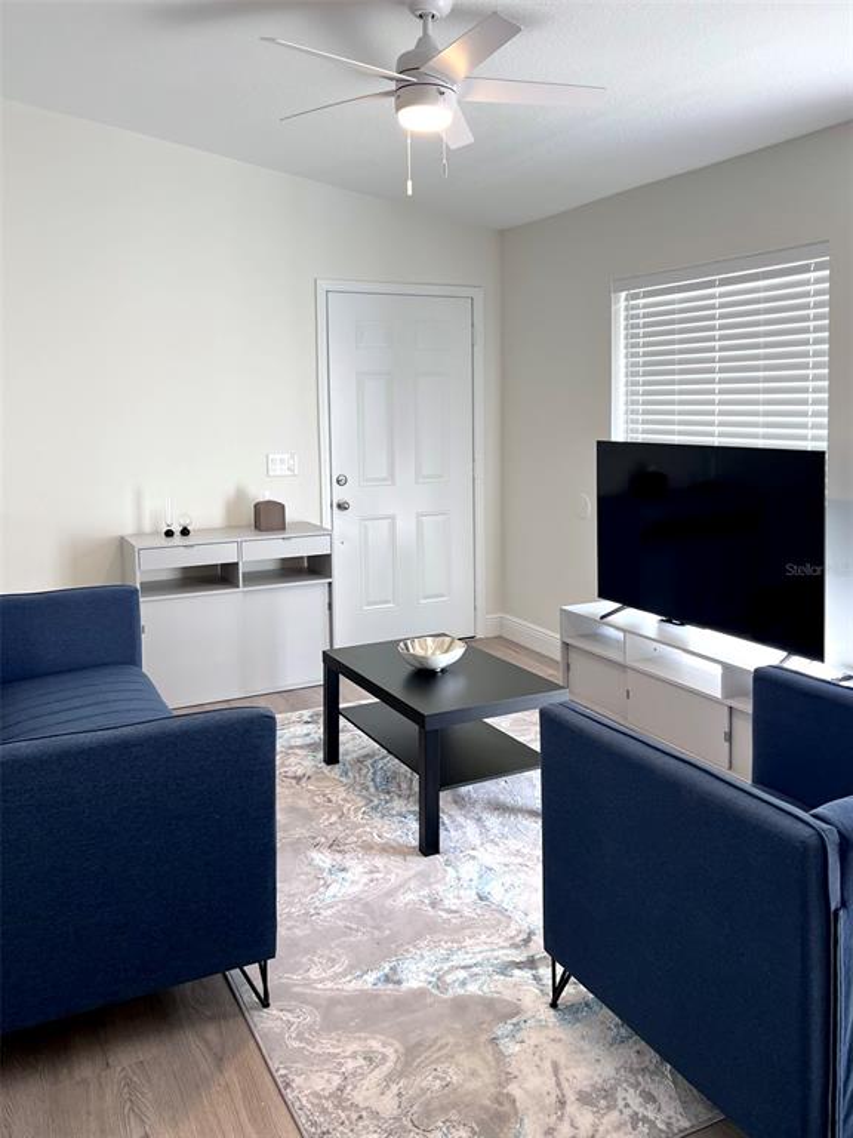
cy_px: 569
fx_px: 854
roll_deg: +1.3
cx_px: 426
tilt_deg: -10.0
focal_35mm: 26
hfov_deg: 53.1
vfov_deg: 67.3
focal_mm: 5.7
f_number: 1.5
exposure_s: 1/120
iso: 50
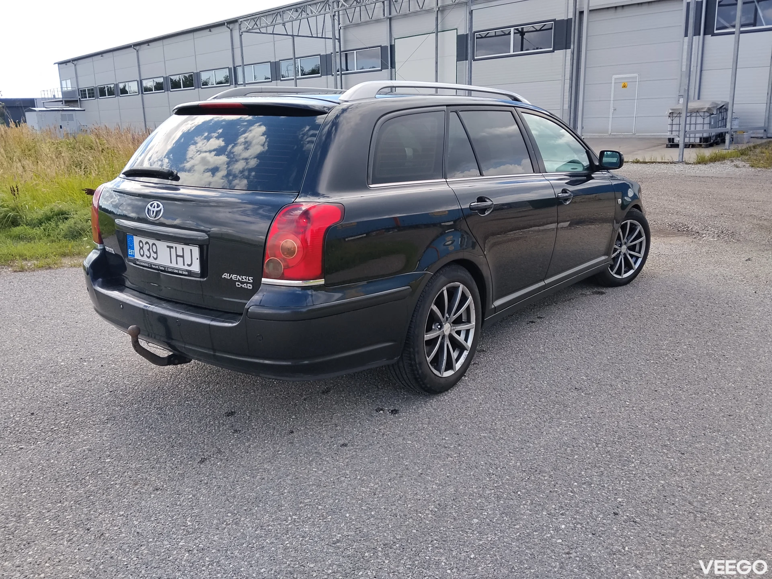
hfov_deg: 61.7
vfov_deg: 48.2
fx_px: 647
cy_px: 290
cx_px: 386
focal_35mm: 29
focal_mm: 4.22
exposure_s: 1/731
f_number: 1.8
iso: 50
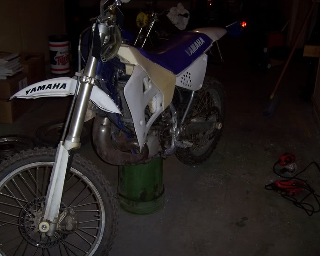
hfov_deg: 44.7
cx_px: 139
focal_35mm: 41
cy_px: 119
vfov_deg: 36.5
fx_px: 388
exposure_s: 1/60
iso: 80
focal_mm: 6.2
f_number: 2.8
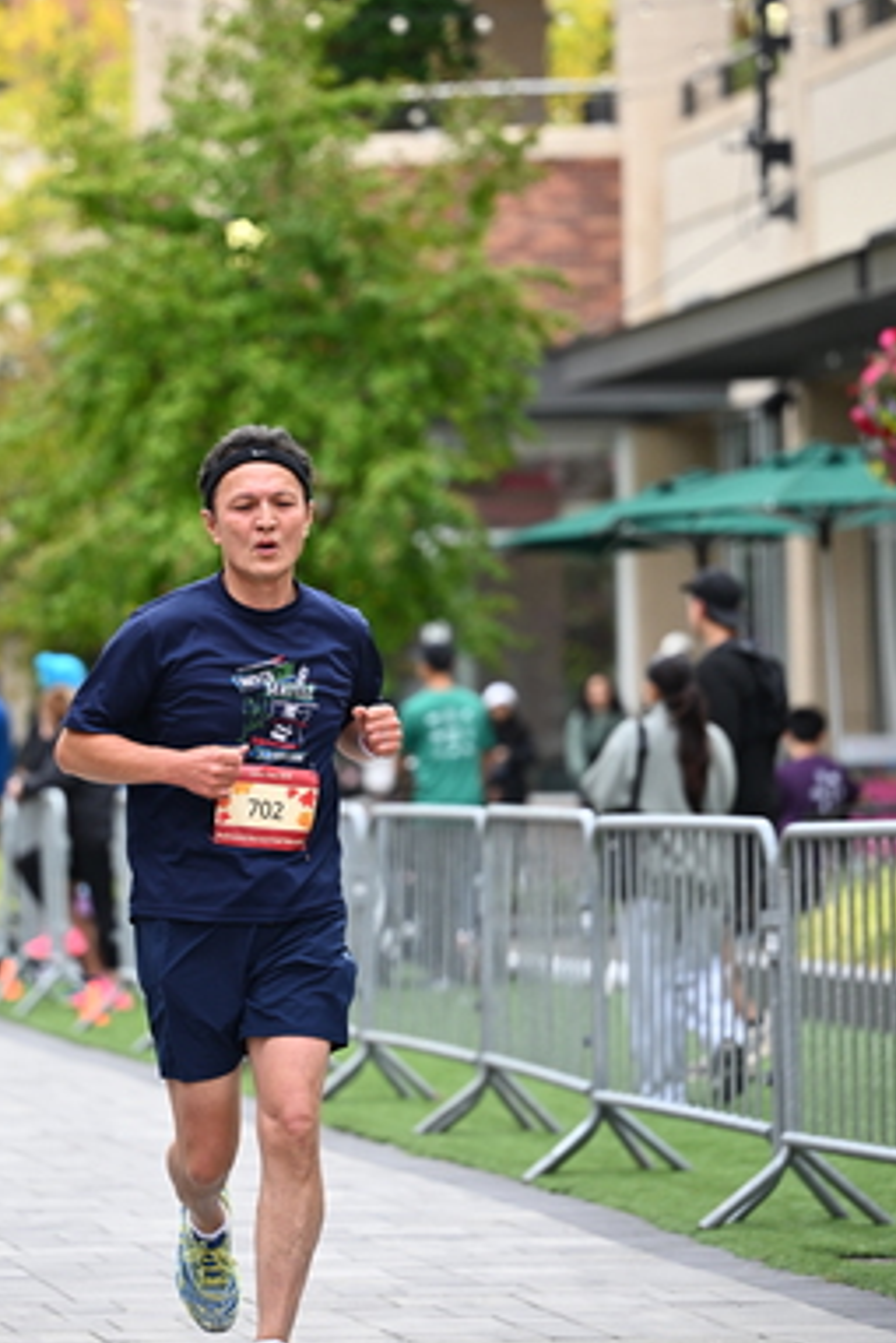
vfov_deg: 11.4
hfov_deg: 7.6
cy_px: 605
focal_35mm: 180
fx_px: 6713
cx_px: 262
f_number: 2.8
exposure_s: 1/2000
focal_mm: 125
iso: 640
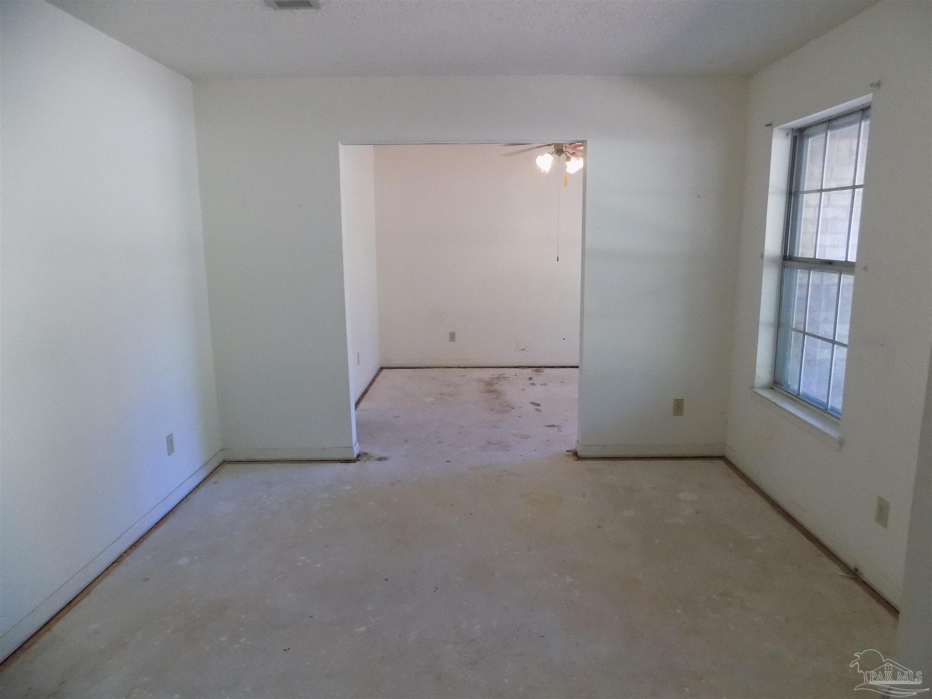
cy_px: 350
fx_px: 619
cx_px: 466
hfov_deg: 73.9
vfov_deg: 58.9
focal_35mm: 23
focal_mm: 4
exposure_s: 1/30
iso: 400
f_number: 3.1
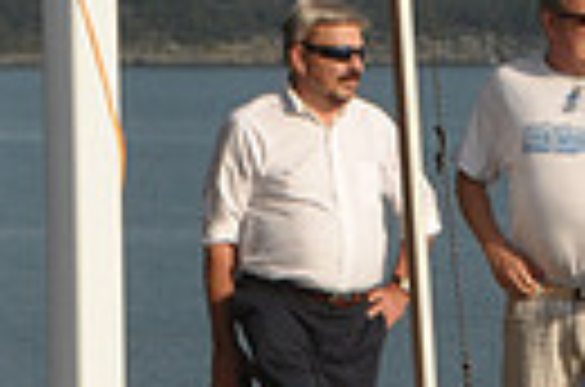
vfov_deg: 5.1
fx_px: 4344
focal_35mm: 268
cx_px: 891
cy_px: 452
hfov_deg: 7.6
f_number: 13
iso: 400
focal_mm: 40
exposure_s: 1/750
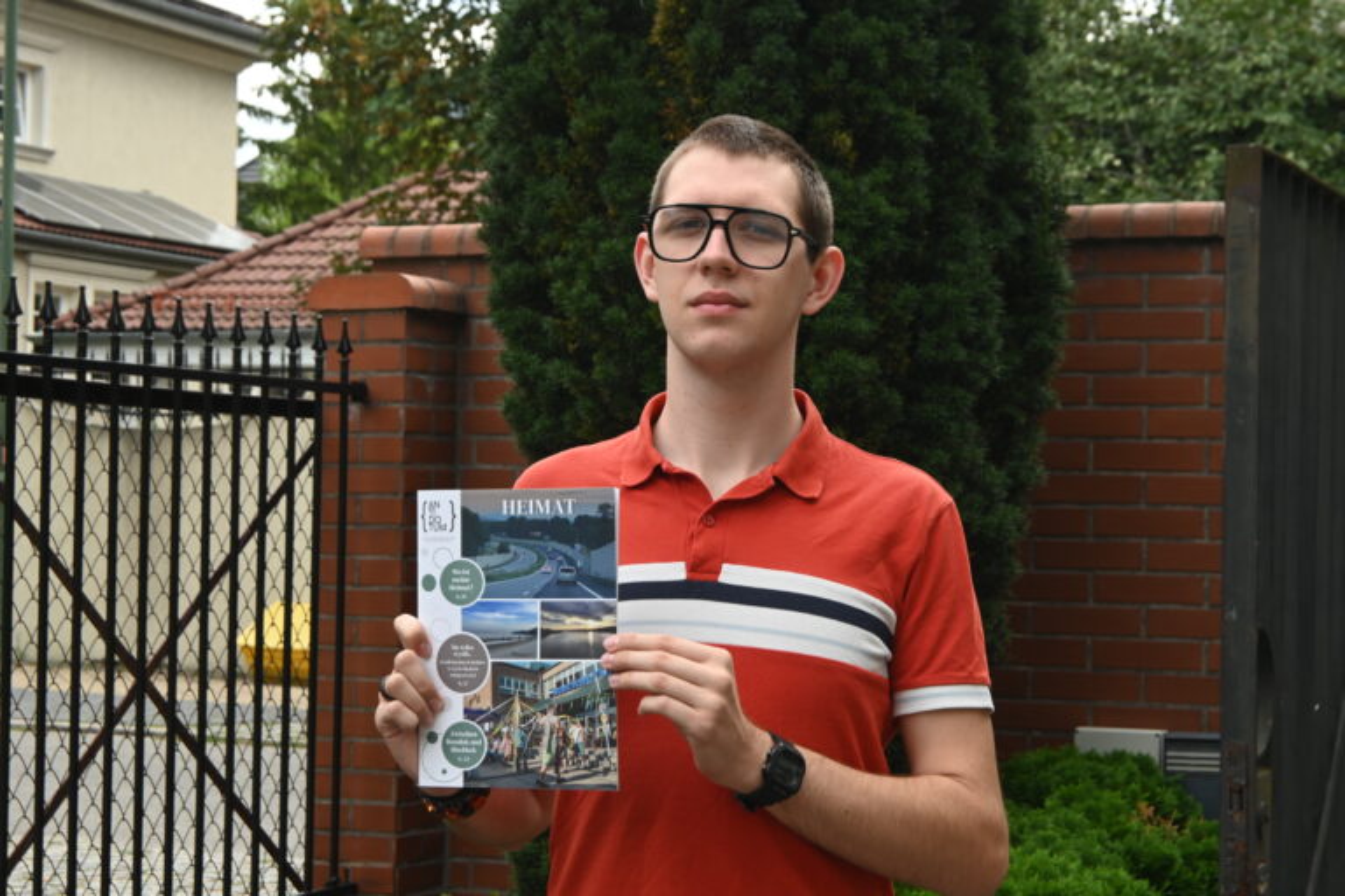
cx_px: 672
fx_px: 2802
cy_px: 448
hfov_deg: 27.0
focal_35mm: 75
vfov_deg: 18.2
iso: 200
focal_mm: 50
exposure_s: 1/60
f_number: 9
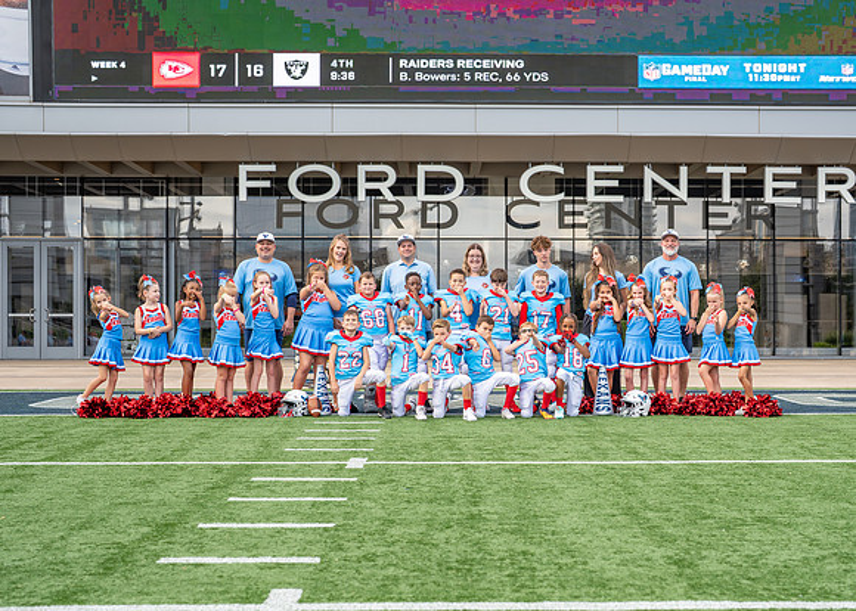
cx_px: 453
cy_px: 329
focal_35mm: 60
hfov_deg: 32.9
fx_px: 1450
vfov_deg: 23.8
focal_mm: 50
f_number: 4
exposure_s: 1/400
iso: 250
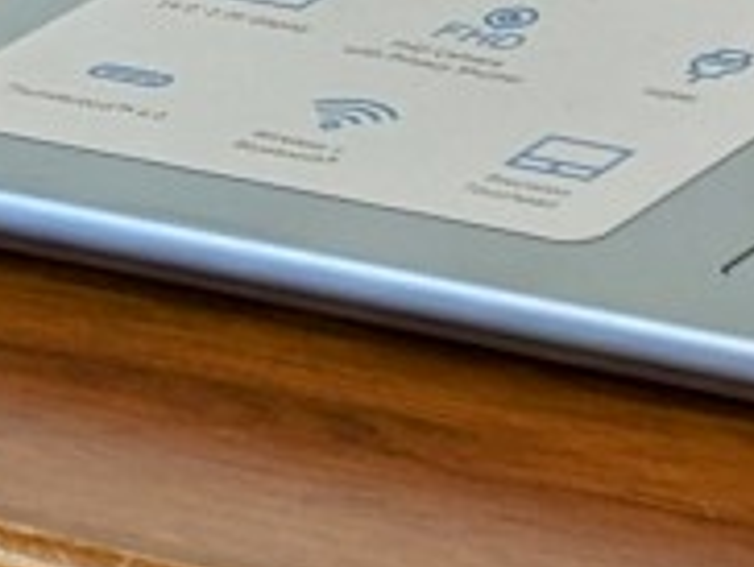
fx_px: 8266
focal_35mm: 379
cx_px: 1918
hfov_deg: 5.0
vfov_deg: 3.9
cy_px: -815
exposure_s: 1/40
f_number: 1.85
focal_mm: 6.81
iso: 47
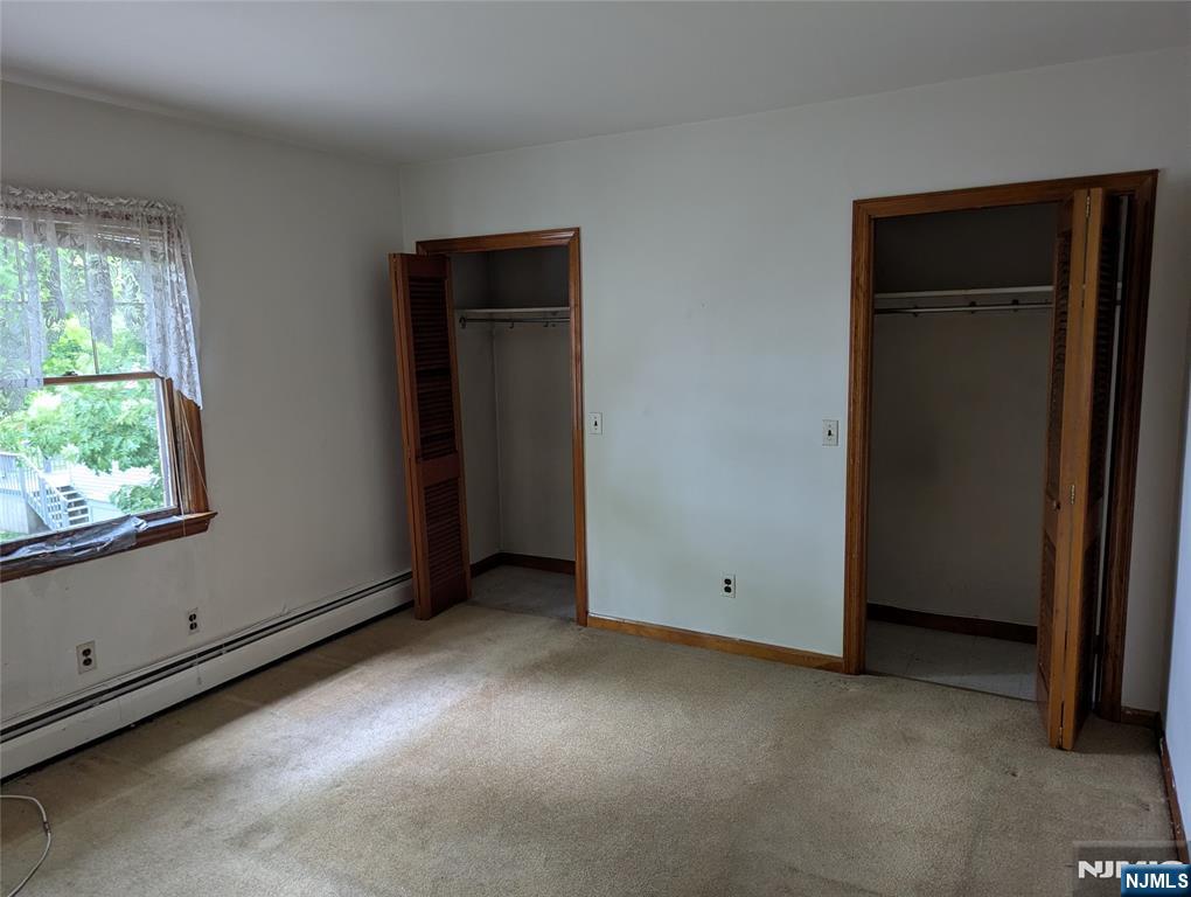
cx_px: 596
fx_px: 827
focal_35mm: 24
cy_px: 448
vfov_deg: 56.9
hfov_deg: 71.5
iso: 55
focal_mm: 6.81
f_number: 1.85
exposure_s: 1/23.8
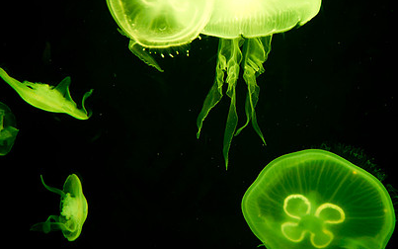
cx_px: 245
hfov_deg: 78.4
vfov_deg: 55.0
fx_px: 239
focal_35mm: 22
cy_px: 114
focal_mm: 15
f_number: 3.5
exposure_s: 1/25
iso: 3200
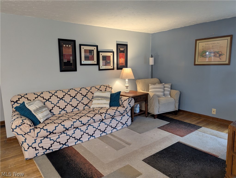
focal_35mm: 24
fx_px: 164
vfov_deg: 56.9
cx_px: 118
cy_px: 89
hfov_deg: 71.5
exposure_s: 1/120
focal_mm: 6.81
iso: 766
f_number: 1.85
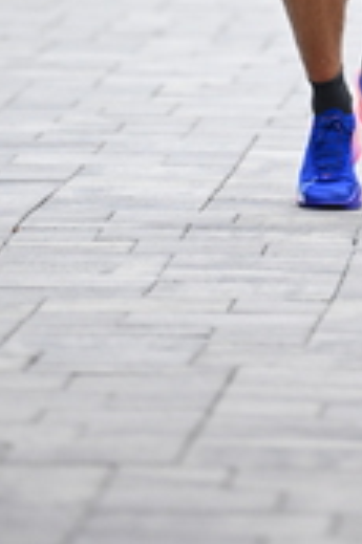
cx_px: 329
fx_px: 9612
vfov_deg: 3.2
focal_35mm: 636
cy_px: -192
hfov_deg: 2.2
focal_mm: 200
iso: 1250
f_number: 2.8
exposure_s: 1/1250
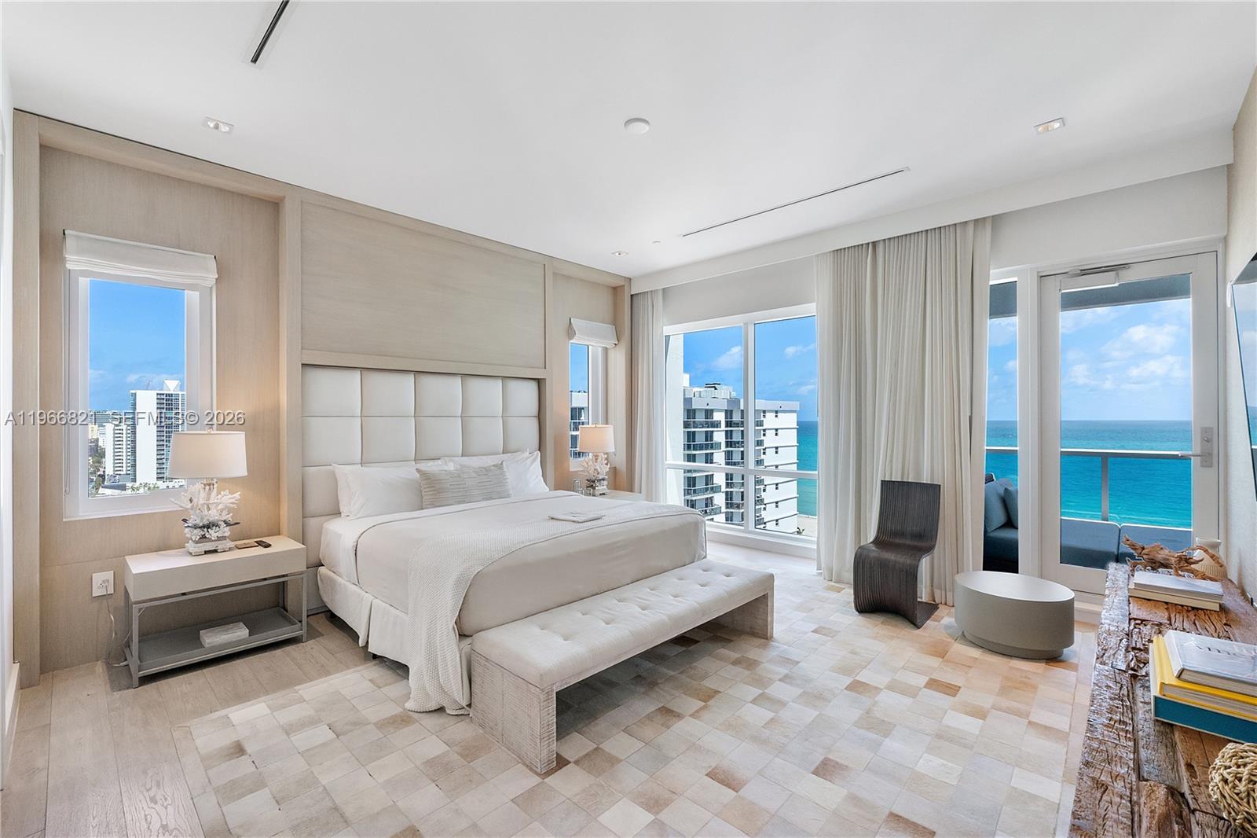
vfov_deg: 77.3
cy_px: 419
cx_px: 628
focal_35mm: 15
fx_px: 524
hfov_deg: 100.4
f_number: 9
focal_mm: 10
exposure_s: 1/100
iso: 800
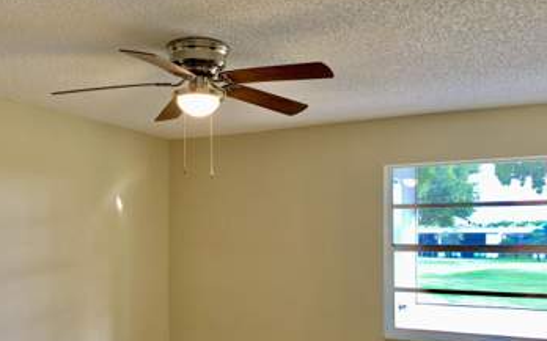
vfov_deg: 33.2
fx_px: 566
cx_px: 247
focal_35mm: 38
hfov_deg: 51.5
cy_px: 235
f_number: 1.8
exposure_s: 1/60
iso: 100
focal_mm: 4.25
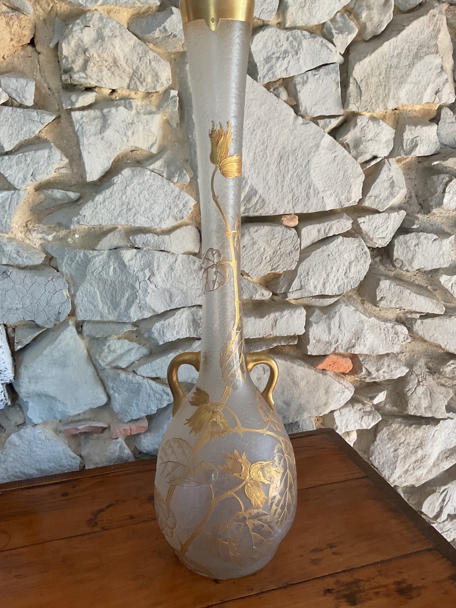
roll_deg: +1.8
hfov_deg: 46.8
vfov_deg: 60.0
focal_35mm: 30
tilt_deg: -13.3
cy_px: 302
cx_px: 232
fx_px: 527
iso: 50
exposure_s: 1/60
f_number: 1.8
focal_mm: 3
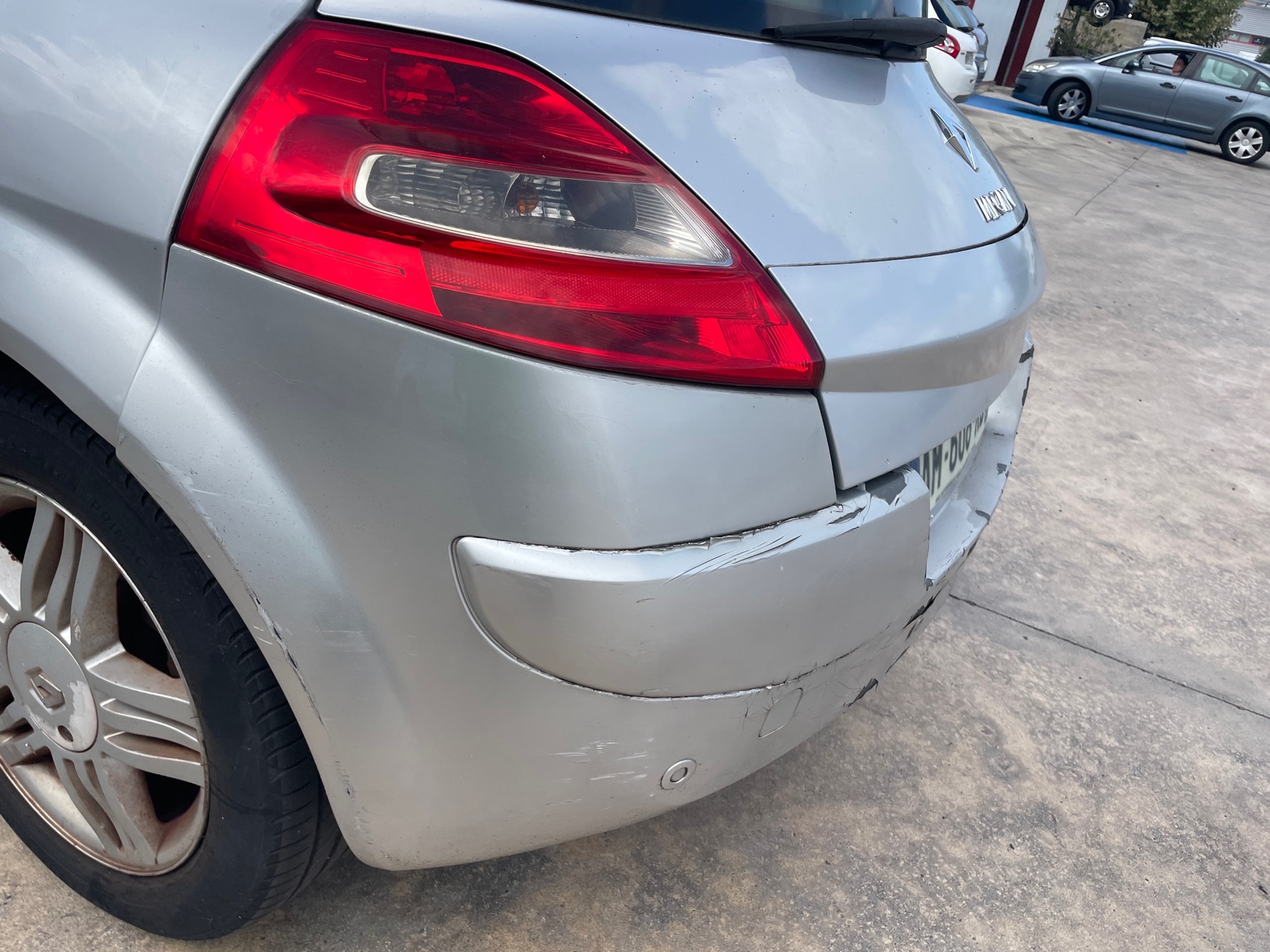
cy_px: 476
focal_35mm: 26
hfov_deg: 67.3
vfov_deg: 53.1
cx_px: 635
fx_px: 954
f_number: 1.6
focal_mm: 4.2
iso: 32
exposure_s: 1/1825
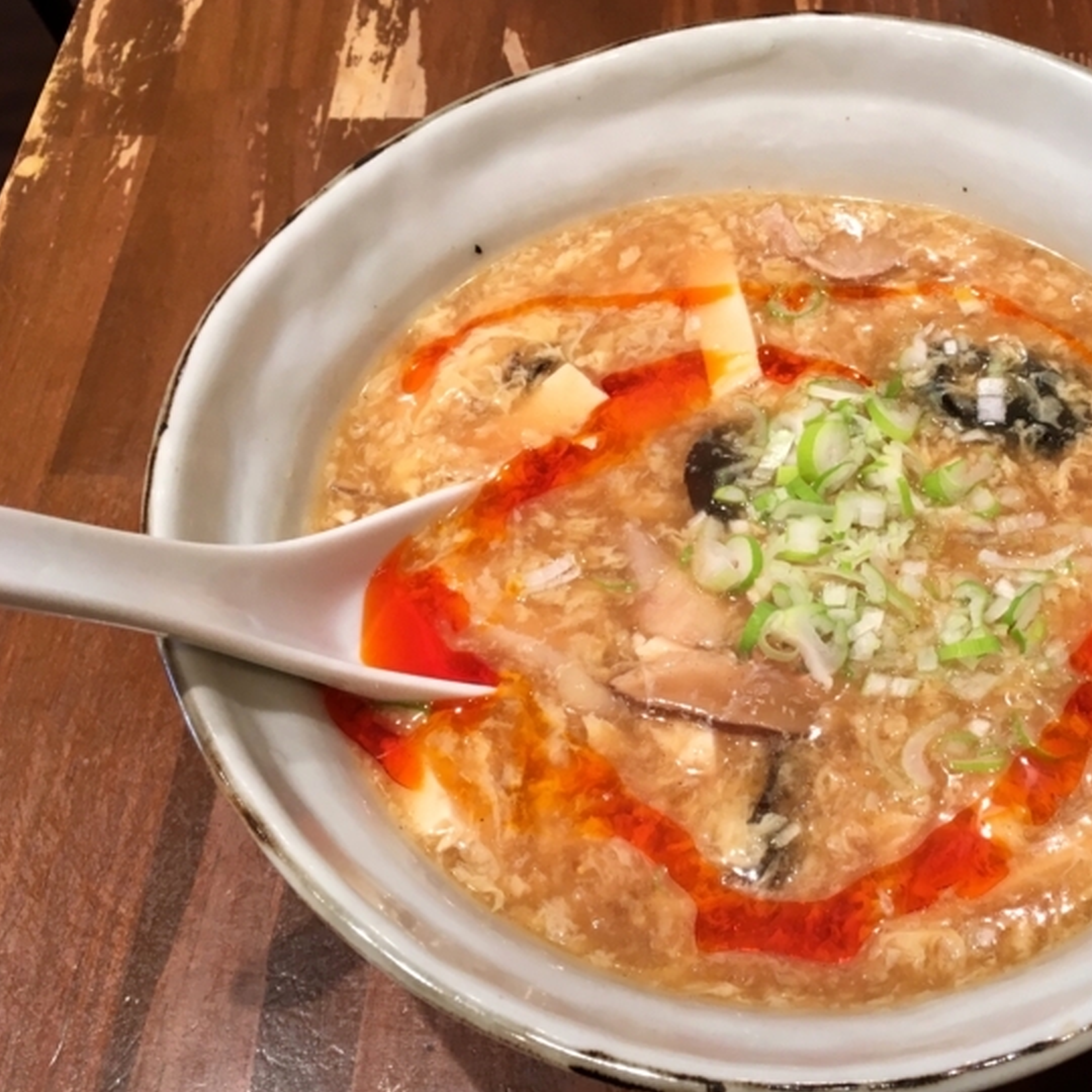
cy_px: 574
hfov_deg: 42.9
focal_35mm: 38
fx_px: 1356
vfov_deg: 43.8
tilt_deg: -58.0
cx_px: 777
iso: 64
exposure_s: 1/30
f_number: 2.2
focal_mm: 4.15
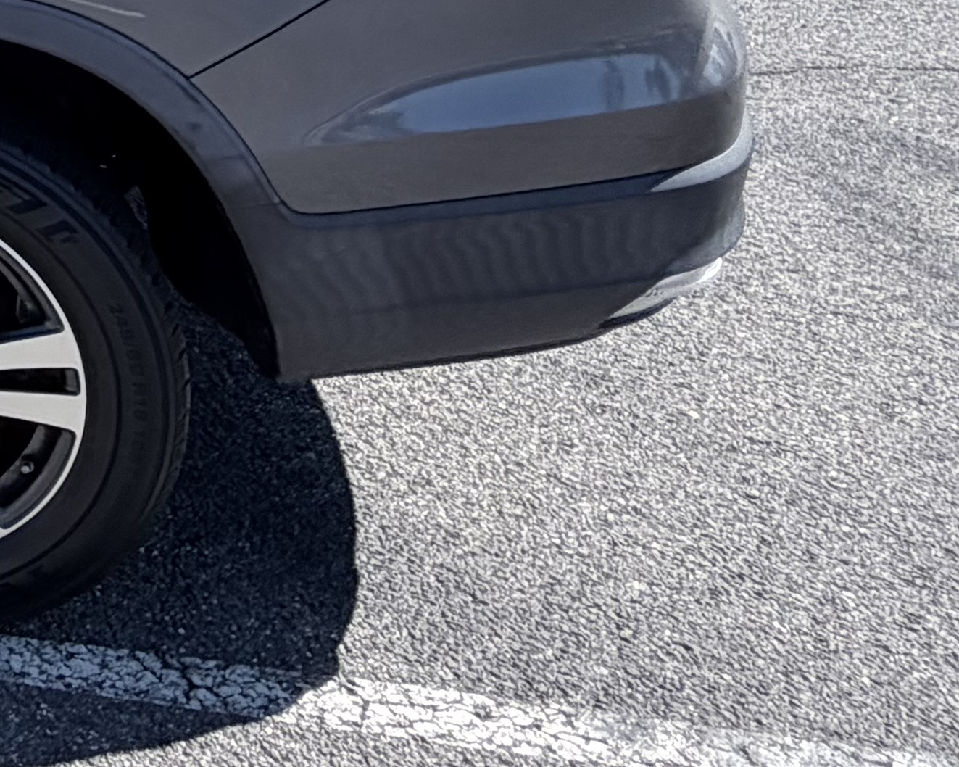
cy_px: -348
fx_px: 1674
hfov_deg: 21.9
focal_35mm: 59
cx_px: -713
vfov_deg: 21.9
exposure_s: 1/770
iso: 40
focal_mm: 2.22
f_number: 2.2
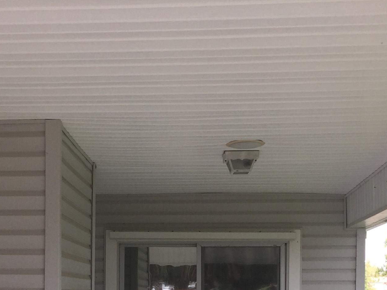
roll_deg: -1.6
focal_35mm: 69
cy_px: 338
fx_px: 771
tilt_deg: -2.4
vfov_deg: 20.1
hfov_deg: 28.1
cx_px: 158
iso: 32
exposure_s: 1/332
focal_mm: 4.15
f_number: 2.2
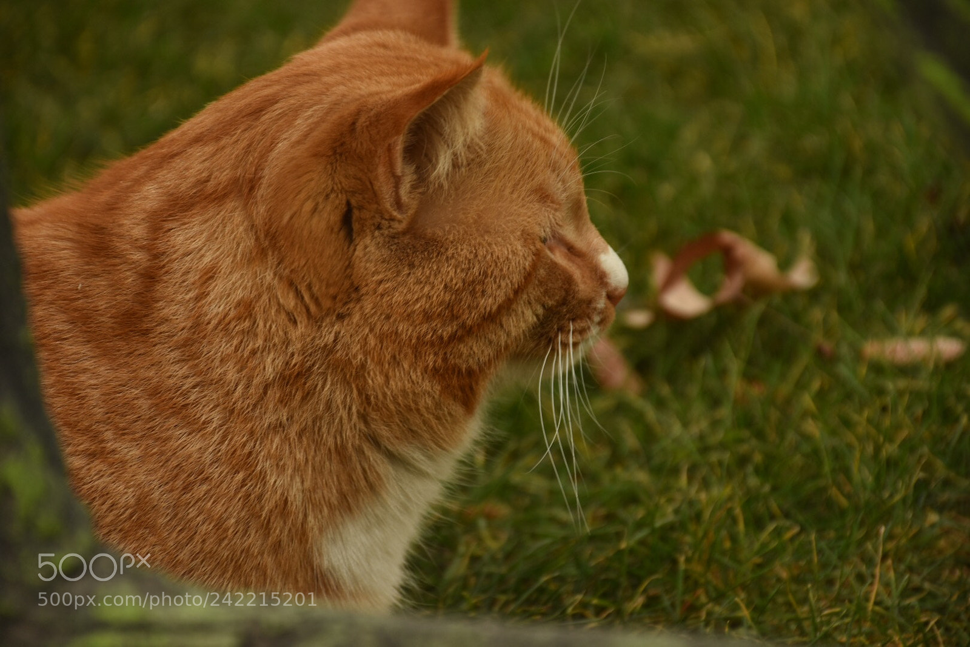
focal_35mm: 210
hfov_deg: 9.8
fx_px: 5658
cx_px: 485
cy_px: 324
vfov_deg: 6.5
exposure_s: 1/30
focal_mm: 140
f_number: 7.1
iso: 160
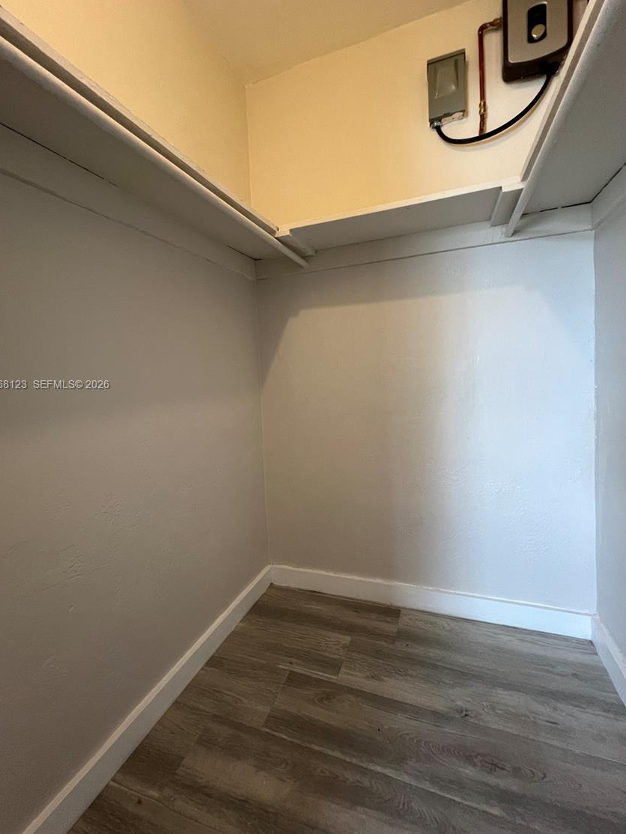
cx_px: 308
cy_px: 386
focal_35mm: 14
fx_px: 337
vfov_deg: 101.9
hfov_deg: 85.7
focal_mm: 1.57
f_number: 1.8
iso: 200
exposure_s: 1/60
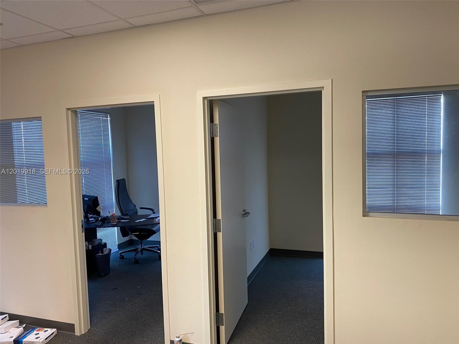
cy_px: 172
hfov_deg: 67.3
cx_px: 230
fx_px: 345
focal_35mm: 26
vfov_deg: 53.1
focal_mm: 4.25
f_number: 1.8
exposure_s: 1/63
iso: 80
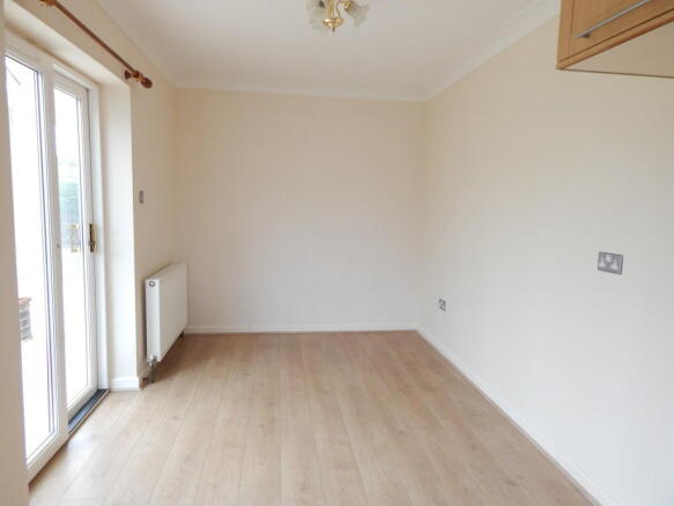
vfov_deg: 58.9
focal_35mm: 23
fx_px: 448
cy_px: 253
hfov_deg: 73.9
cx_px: 337
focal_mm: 4
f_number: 3
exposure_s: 1/30
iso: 220
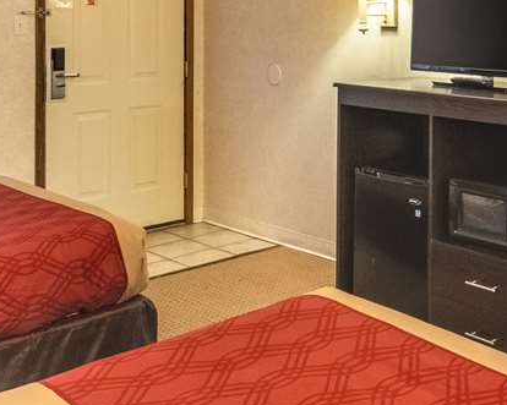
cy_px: 23
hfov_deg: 34.7
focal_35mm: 51
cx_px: 452
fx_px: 765
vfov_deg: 28.3
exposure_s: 1/30
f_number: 8
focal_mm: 10
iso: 1000
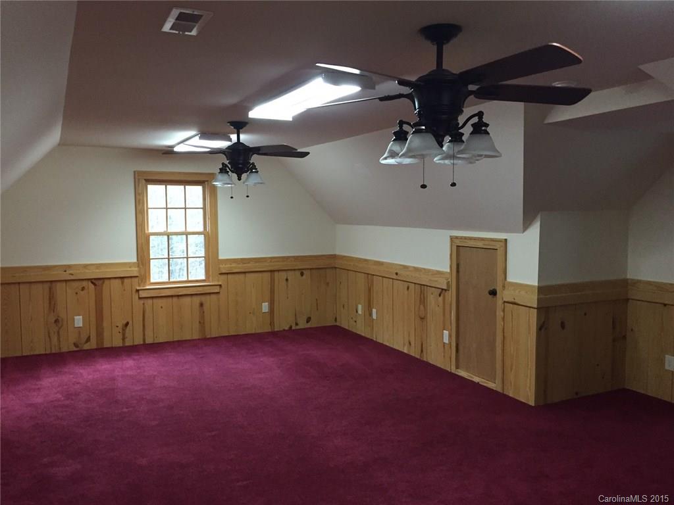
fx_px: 565
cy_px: 252
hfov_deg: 61.7
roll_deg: -0.4
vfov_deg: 48.2
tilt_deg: -3.5
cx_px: 337
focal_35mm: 29
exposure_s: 1/30
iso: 250
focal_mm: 4.15
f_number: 2.2
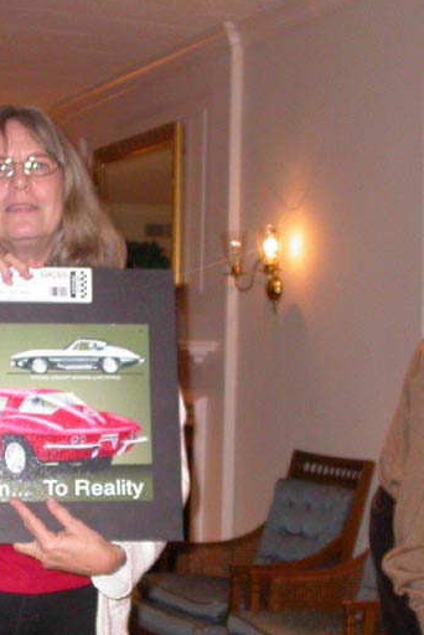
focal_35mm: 79
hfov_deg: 17.2
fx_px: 1394
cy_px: 401
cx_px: 126
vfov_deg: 25.6
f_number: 2.6
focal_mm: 7.85
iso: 200
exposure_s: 1/60
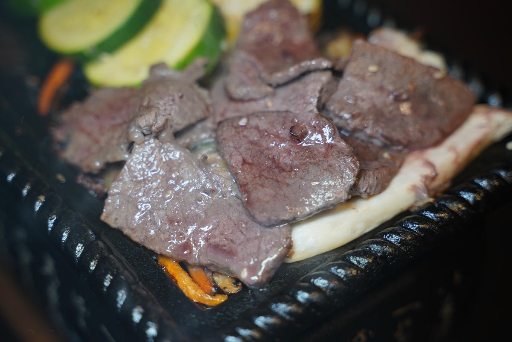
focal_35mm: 75
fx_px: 1067
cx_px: 256
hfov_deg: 27.0
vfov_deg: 18.2
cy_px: 171
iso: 320
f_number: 4
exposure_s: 1/80
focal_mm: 75
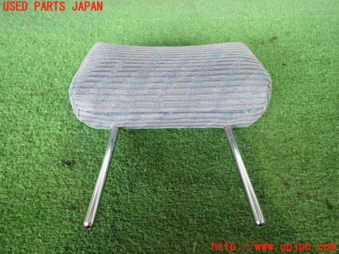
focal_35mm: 25
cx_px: 170
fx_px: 245
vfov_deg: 54.9
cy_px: 127
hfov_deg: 69.4
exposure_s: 1/40
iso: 200
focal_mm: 4.5
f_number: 2
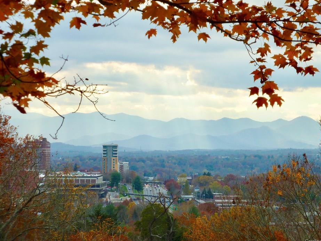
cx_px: 167
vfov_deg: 11.2
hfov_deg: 14.9
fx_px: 1224
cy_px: 111
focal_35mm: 132
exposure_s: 1/160
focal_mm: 19.5
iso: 80
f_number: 4.4
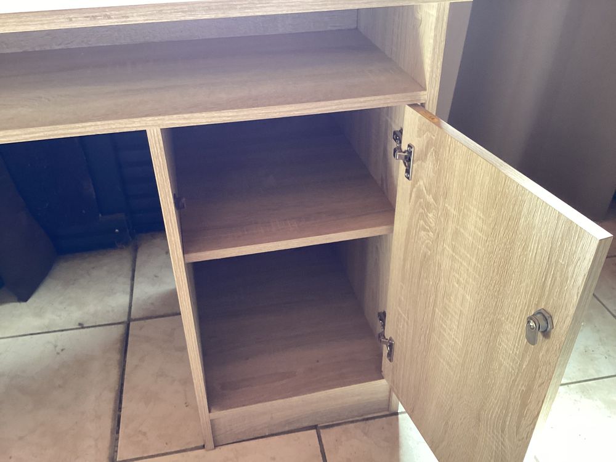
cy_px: 231
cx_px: 308
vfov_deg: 45.4
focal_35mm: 31
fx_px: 552
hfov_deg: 58.4
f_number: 2.4
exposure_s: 1/50
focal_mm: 3.3
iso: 160
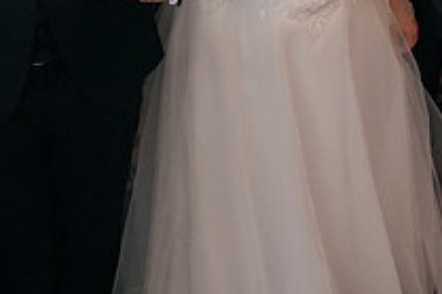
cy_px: -82
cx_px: 166
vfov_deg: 17.8
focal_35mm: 72
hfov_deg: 28.0
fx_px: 883
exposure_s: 1/320
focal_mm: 15
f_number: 2.8
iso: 1600
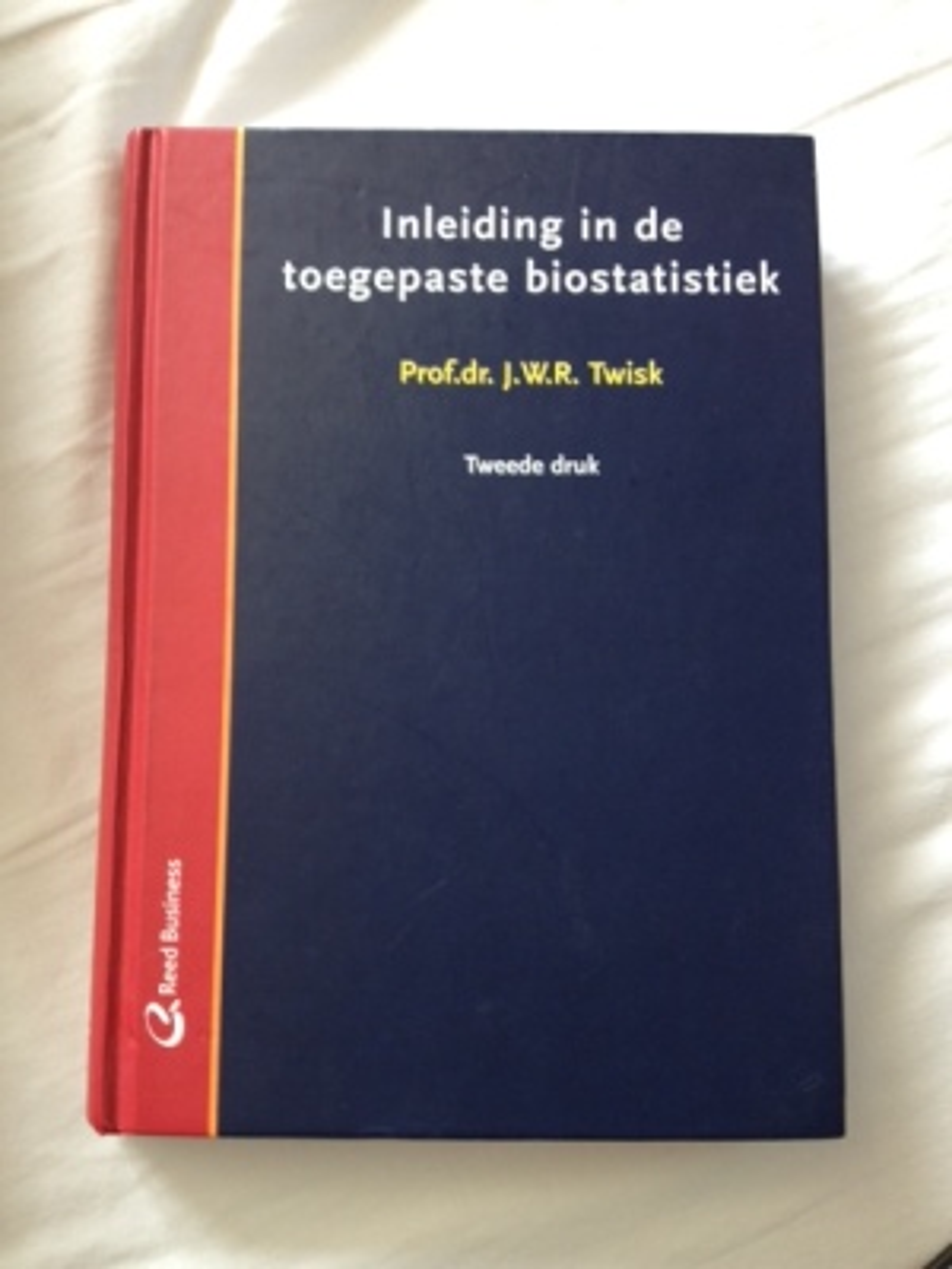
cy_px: 634
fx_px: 1283
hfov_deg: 40.7
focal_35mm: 35
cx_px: 476
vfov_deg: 52.6
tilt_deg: -84.9
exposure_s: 1/20
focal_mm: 4.28
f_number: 2.4
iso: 80
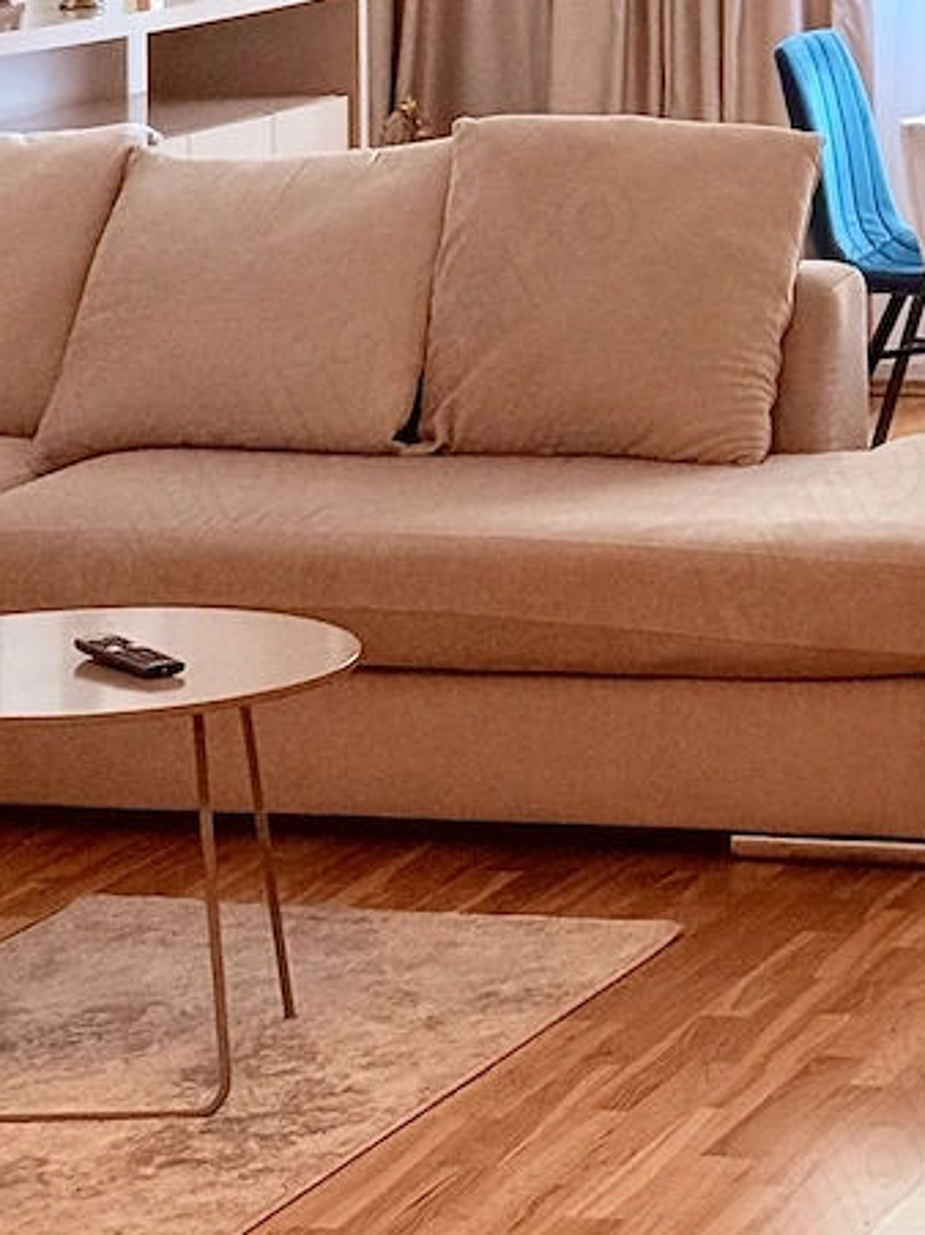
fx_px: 5062
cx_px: 1300
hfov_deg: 10.2
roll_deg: +0.8
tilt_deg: +0.5
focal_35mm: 142
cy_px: -153
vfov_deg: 13.6
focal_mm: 6.76
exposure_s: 1/121
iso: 80
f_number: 1.78
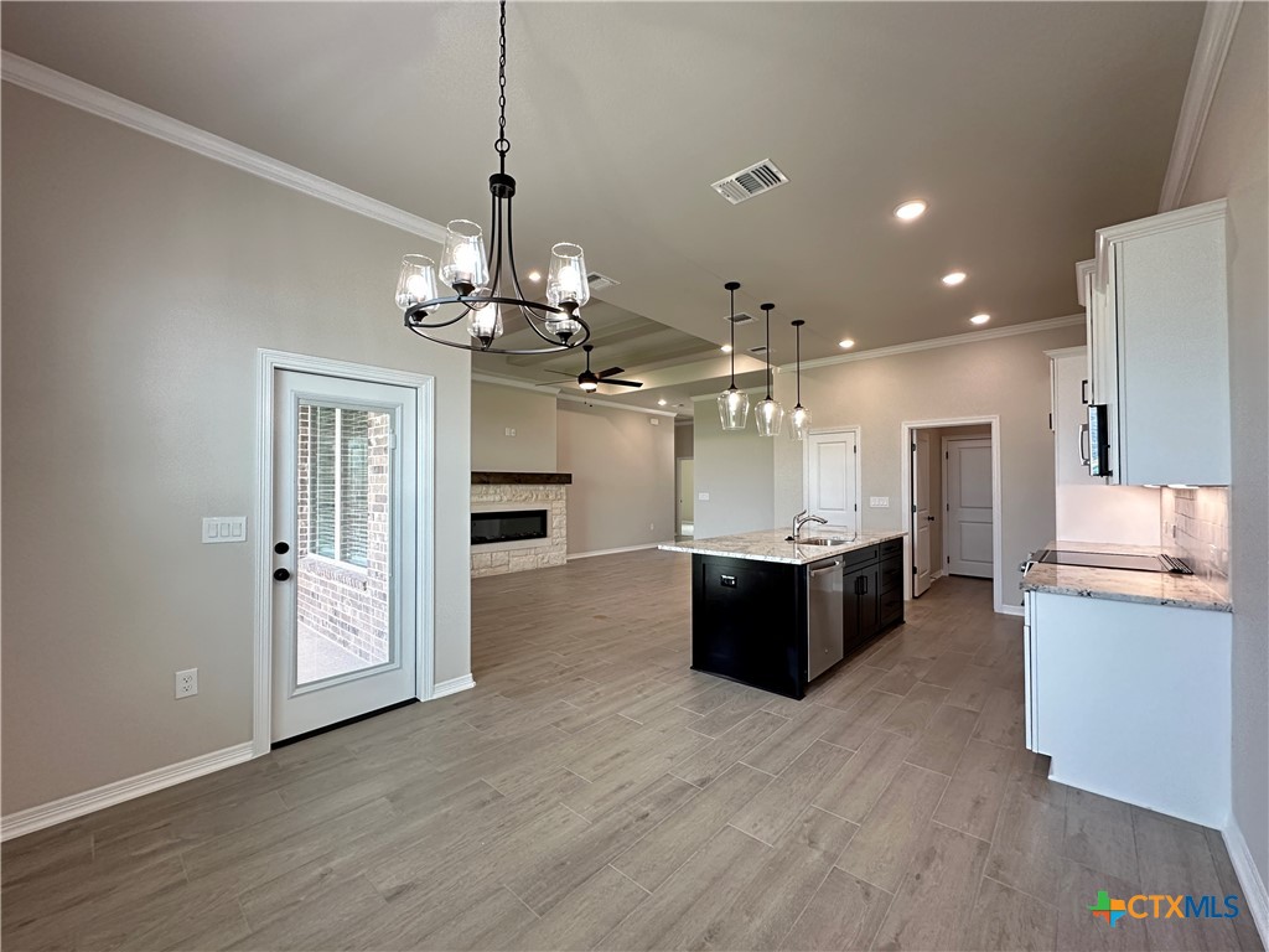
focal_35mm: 14
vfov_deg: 85.7
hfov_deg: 102.1
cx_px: 634
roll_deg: -0.4
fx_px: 513
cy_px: 476
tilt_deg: +1.5
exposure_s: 1/120
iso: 320
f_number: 2.2
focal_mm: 2.22
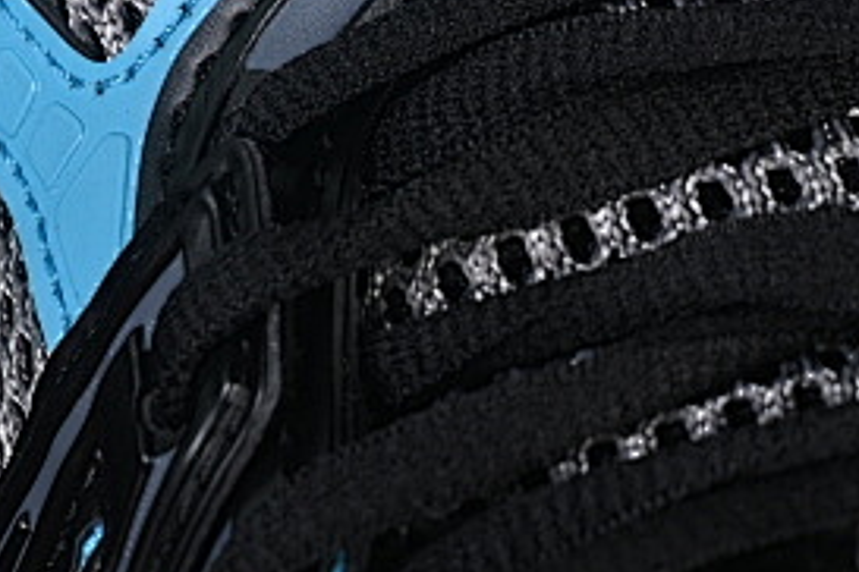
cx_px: 651
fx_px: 7086
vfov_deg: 4.6
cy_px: -119
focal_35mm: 297
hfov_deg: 6.9
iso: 160
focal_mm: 50
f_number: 6.3
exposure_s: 1/60
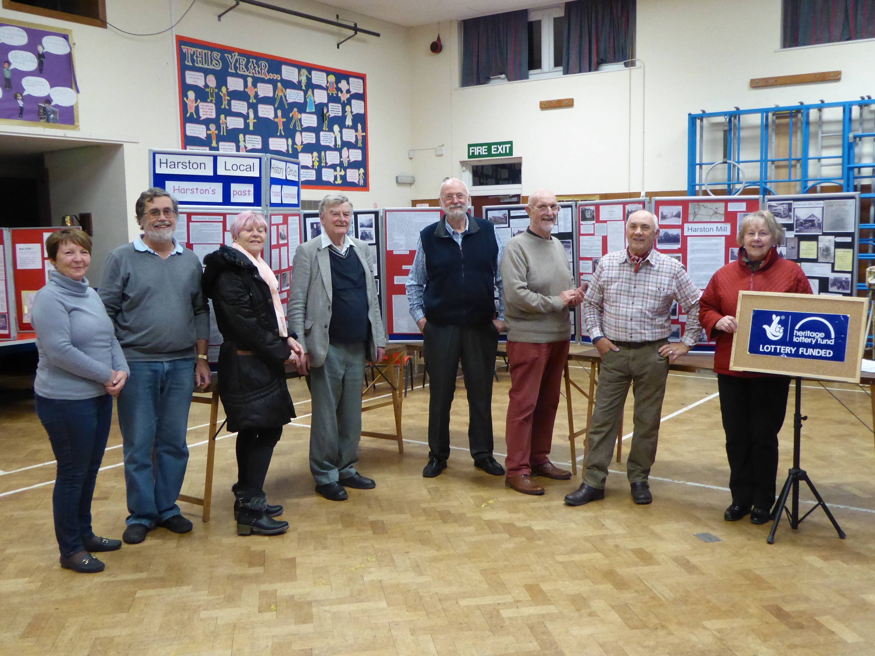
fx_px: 910
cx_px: 438
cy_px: 328
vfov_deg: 39.7
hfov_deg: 51.4
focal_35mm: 36
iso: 800
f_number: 3.7
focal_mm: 6.3
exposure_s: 1/50
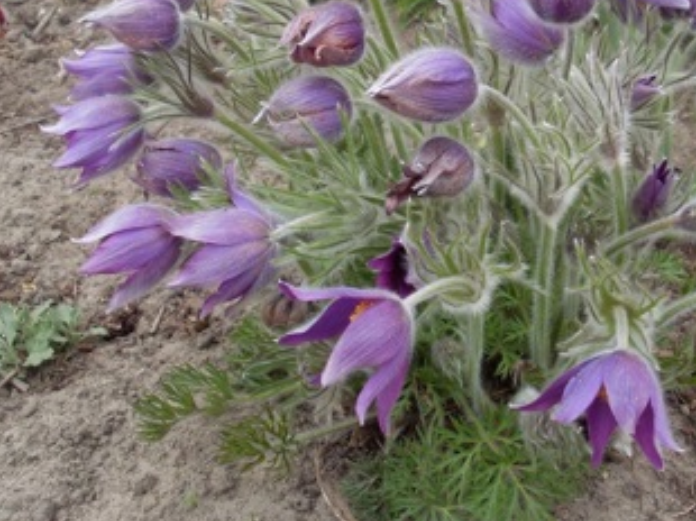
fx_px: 1105
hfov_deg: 34.7
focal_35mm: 55
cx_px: 458
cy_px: 164
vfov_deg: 26.3
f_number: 3
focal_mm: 6.3
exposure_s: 1/180
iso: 80
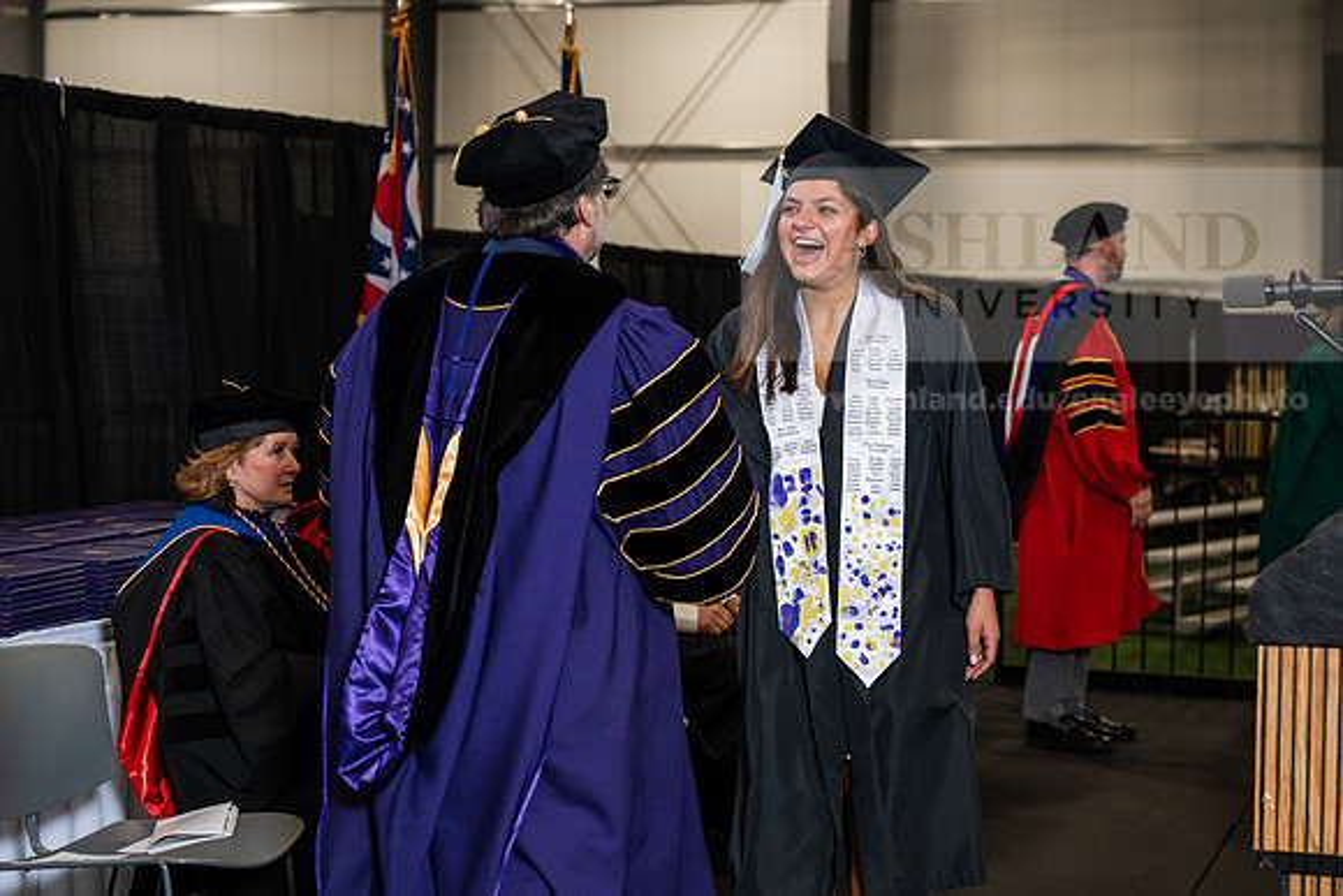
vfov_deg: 19.5
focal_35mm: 70
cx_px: 672
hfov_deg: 28.8
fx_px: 2612
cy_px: 448
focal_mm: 70
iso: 1250
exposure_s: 1/200
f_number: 4.5
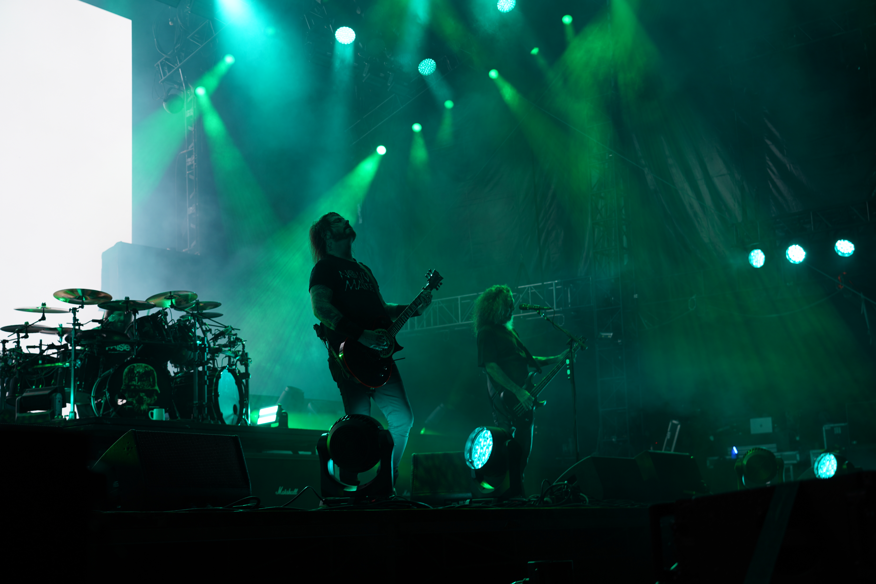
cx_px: 438
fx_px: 1217
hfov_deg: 39.6
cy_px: 292
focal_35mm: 50
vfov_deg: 27.0
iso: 125
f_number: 4
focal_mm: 50
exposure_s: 1/60
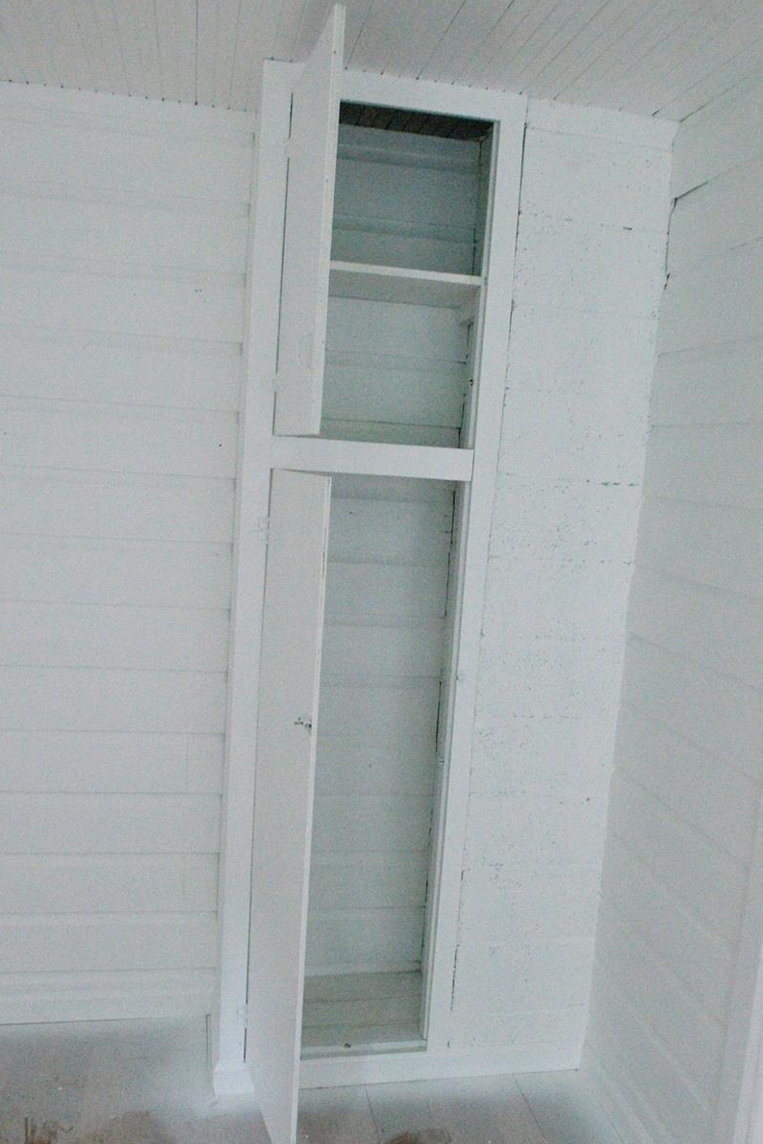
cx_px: 413
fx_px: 985
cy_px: 626
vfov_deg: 60.2
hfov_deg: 42.3
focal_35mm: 31
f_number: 5.6
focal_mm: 24
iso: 25600
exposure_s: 1/60
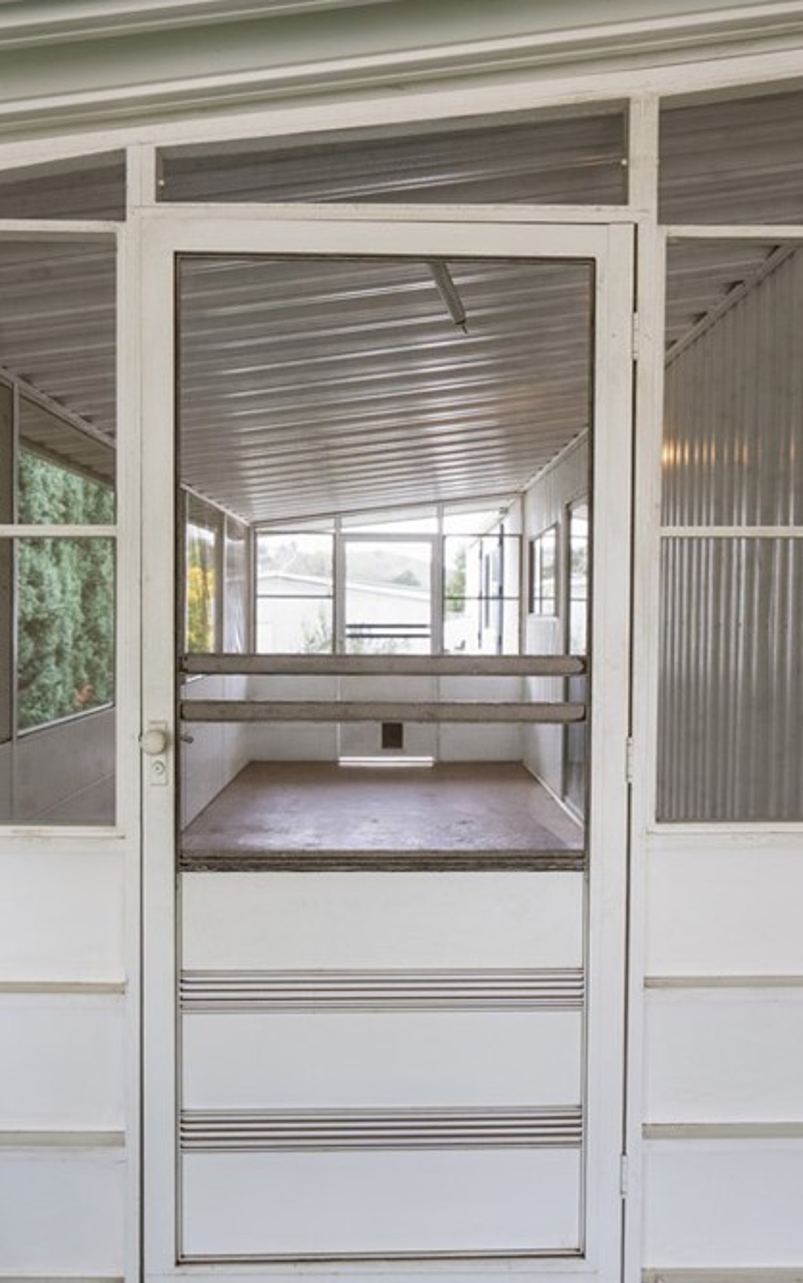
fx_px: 875
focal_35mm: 25
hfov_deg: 49.3
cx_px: 423
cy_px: 629
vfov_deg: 72.5
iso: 1000
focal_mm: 16
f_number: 5
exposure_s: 1/100
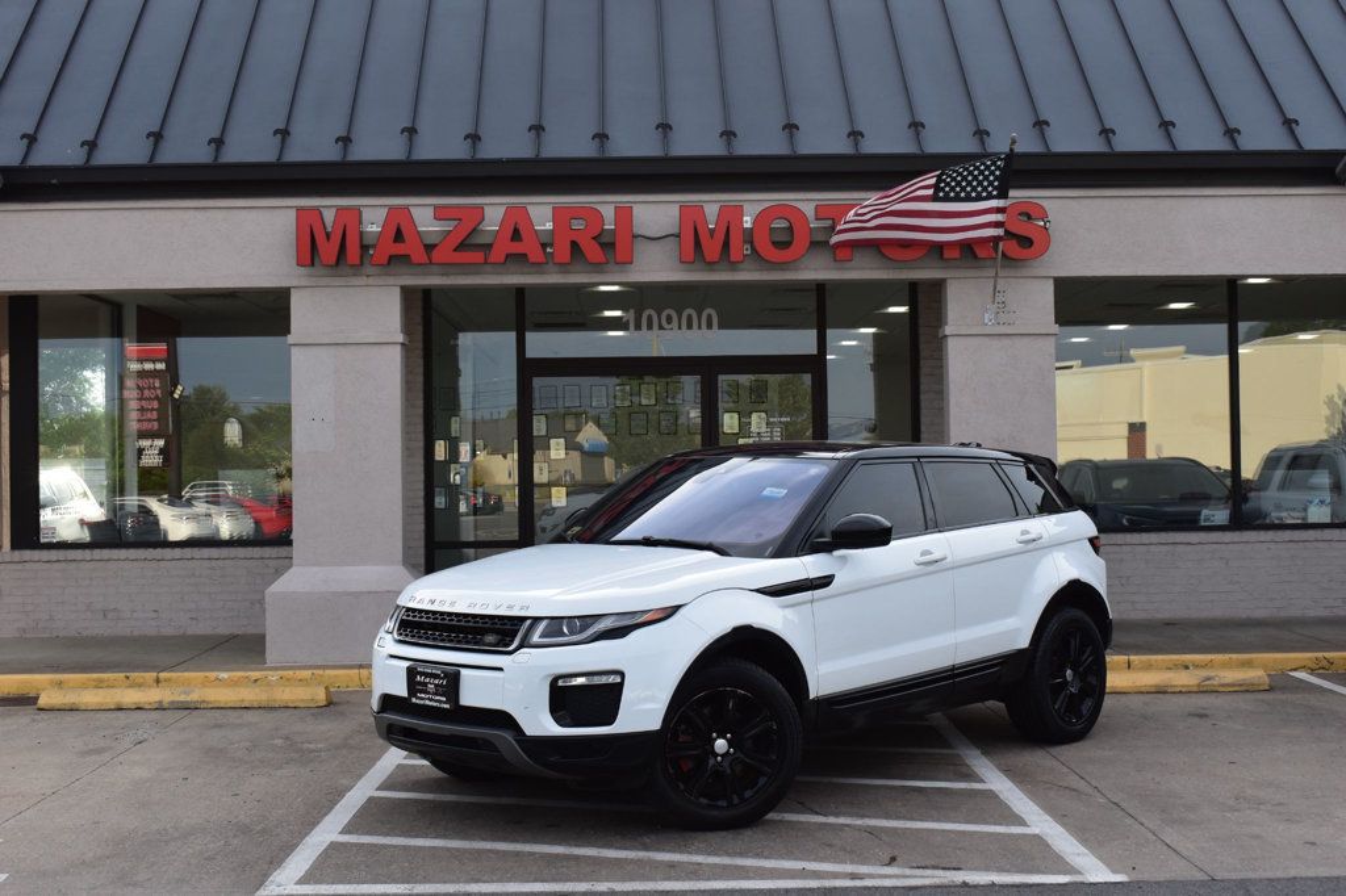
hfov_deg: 42.3
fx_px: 1738
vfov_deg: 28.9
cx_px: 673
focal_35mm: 46
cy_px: 448
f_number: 10
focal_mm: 31
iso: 400
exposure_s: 1/250
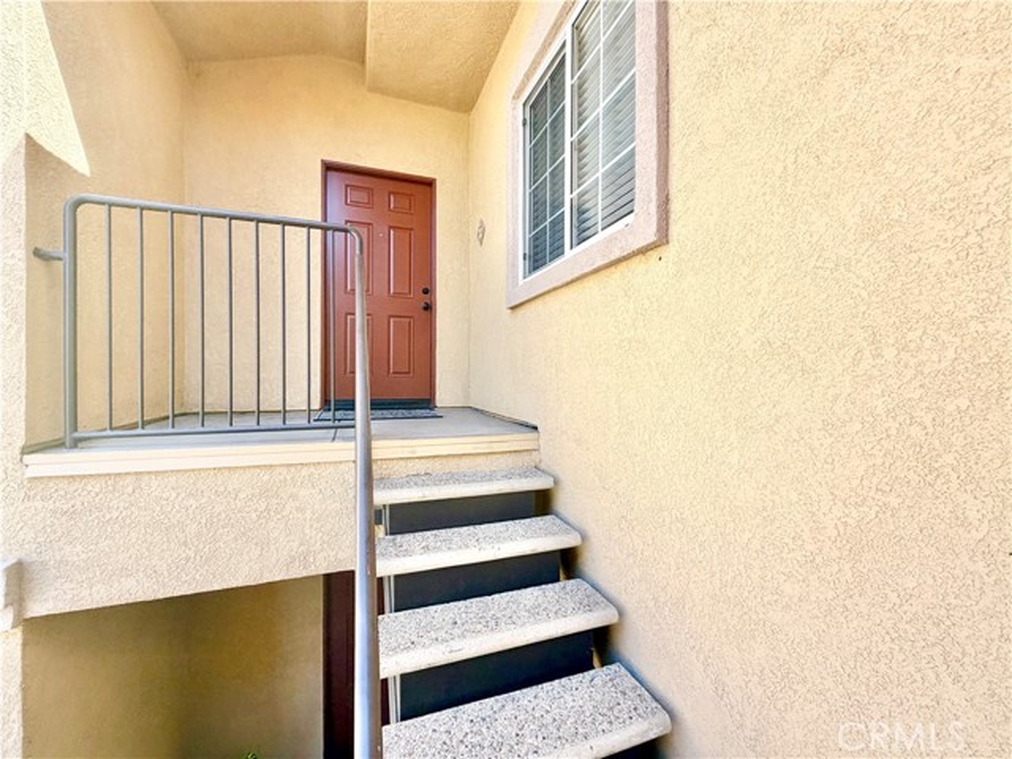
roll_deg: -0.5
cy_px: 380
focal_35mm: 14
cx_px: 506
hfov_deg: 102.1
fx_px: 409
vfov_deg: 85.7
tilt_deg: +1.3
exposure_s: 1/167
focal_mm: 2.22
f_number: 2.2
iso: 50
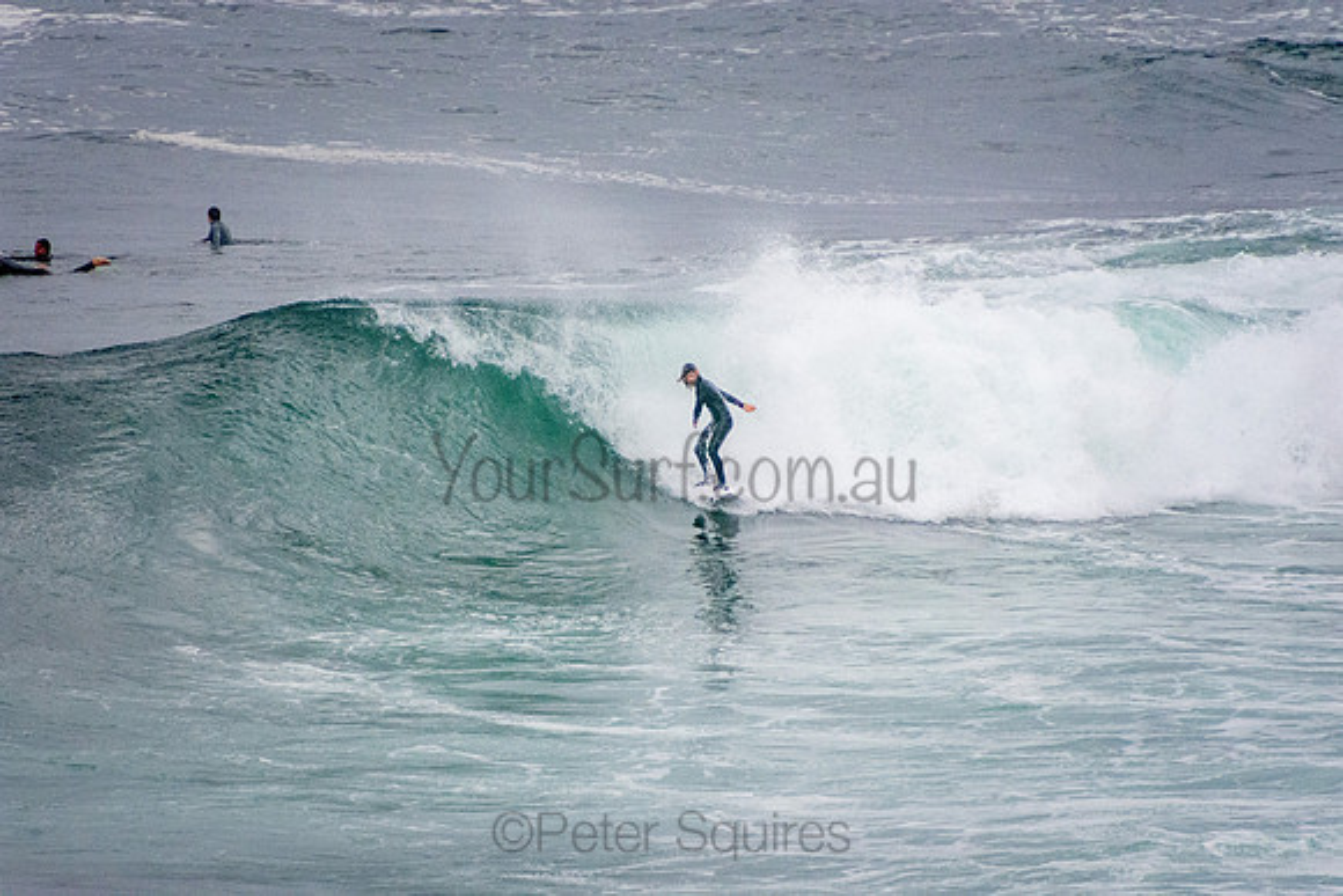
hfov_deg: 3.4
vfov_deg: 2.3
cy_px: 448
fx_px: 22388
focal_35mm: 600
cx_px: 672
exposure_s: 1/800
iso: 3200
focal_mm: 400
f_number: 5.6
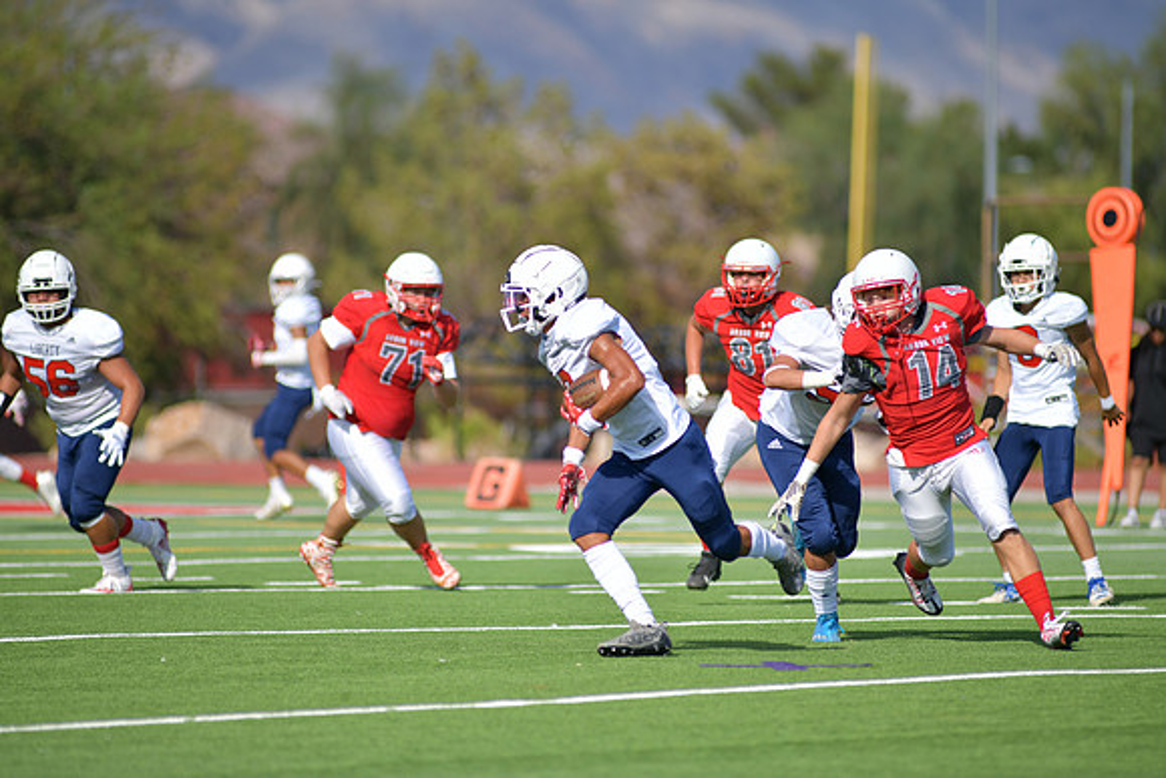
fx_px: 9718
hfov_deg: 6.9
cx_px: 583
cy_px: 389
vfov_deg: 4.6
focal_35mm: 300
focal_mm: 300
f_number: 3.5
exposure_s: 1/2000
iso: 90
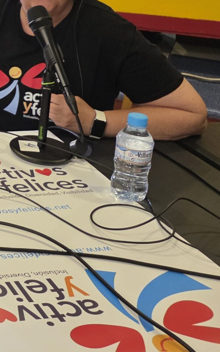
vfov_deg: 30.1
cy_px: 30
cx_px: -210
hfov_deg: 16.0
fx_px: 624
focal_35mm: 65
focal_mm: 6.25
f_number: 1.7
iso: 500
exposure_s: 1/100
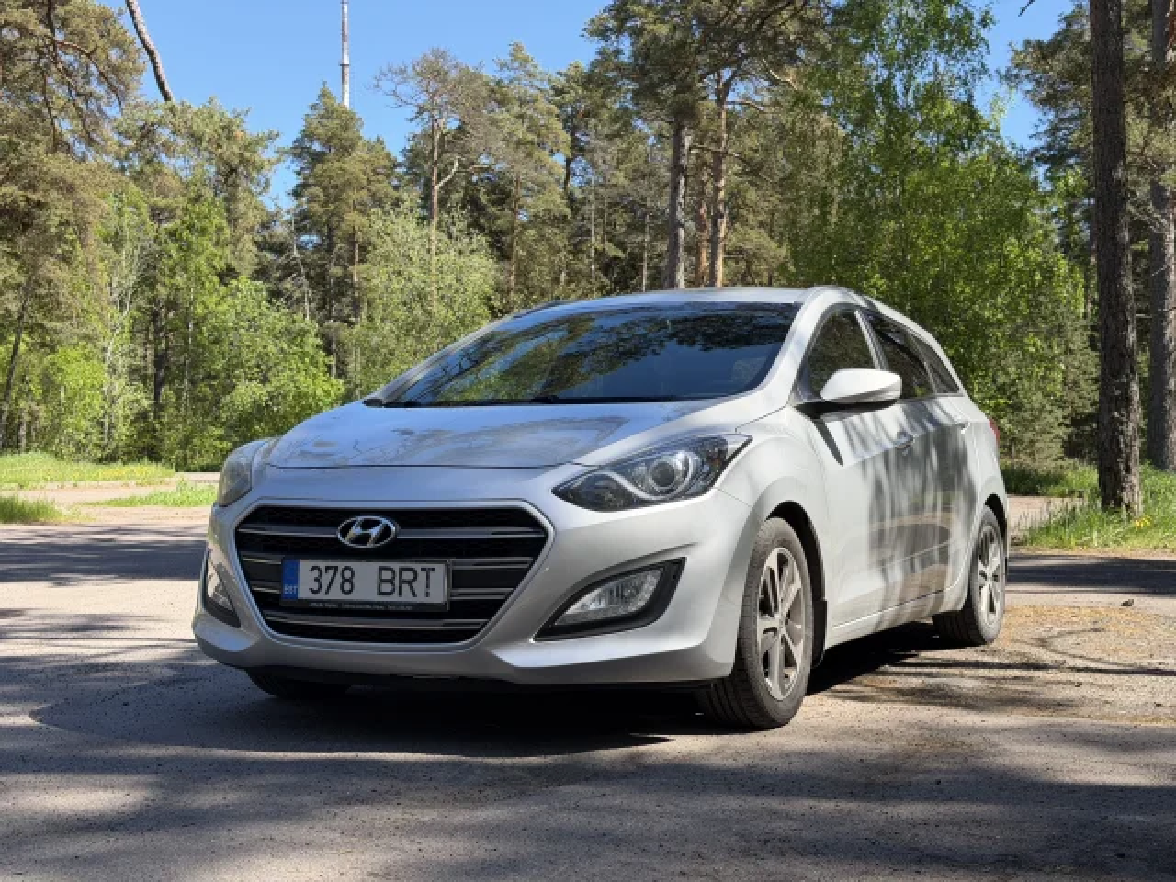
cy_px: 441
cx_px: 588
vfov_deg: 30.3
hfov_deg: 39.7
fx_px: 1631
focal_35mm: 48
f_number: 1.78
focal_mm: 6.76
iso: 80
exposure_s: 1/1795
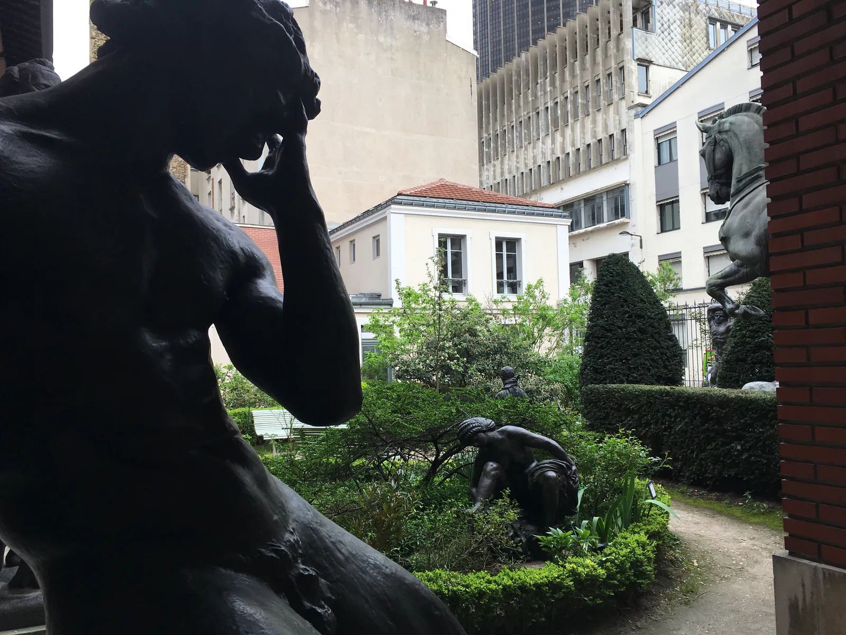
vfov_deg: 48.2
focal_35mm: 29
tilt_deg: +2.8
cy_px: 318
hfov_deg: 61.7
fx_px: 709
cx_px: 423
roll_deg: +1.4
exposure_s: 1/377
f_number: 2.2
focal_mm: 4.15
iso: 25
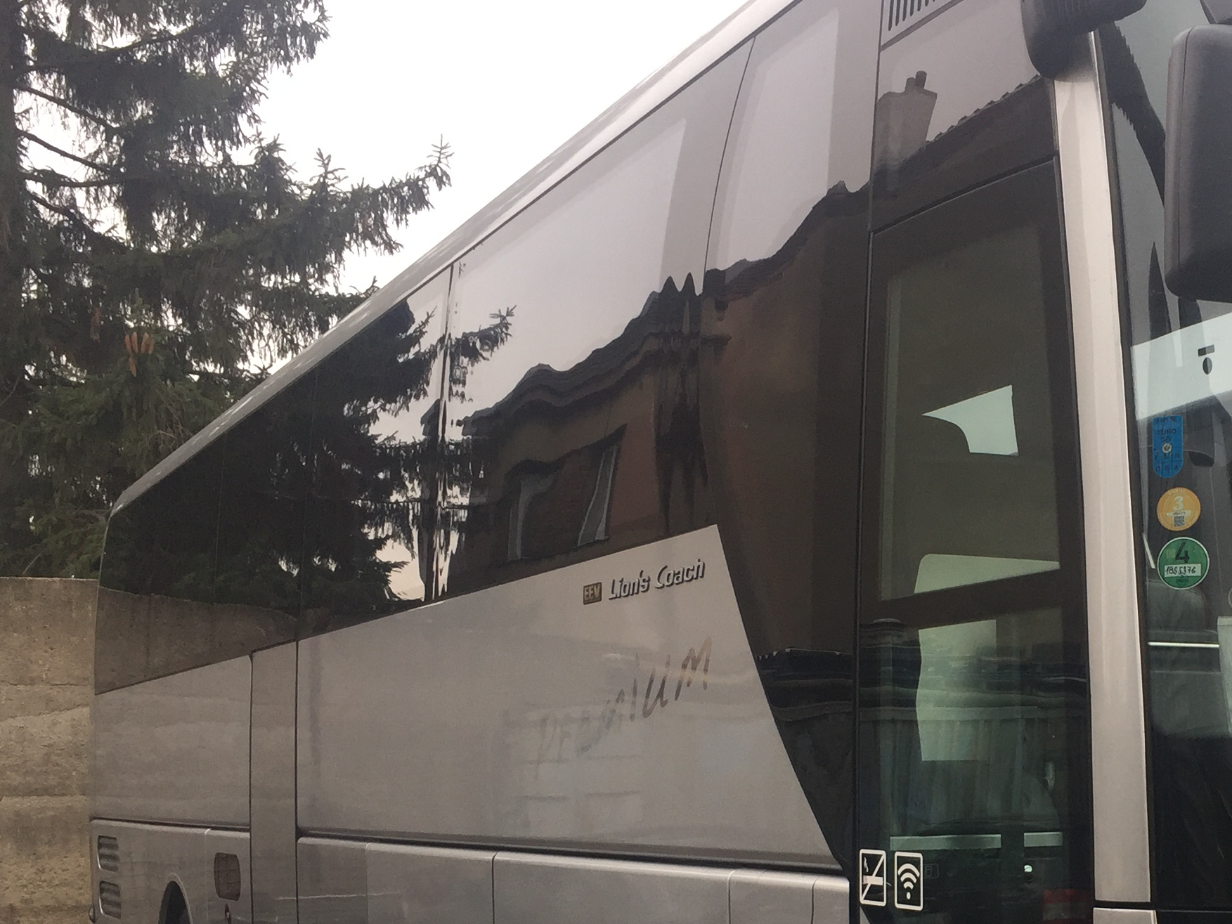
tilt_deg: +0.6
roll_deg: +0.8
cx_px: 1056
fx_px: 1922
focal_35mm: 54
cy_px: 797
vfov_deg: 26.3
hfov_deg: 34.0
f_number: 2.2
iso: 50
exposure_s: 1/100
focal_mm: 4.15
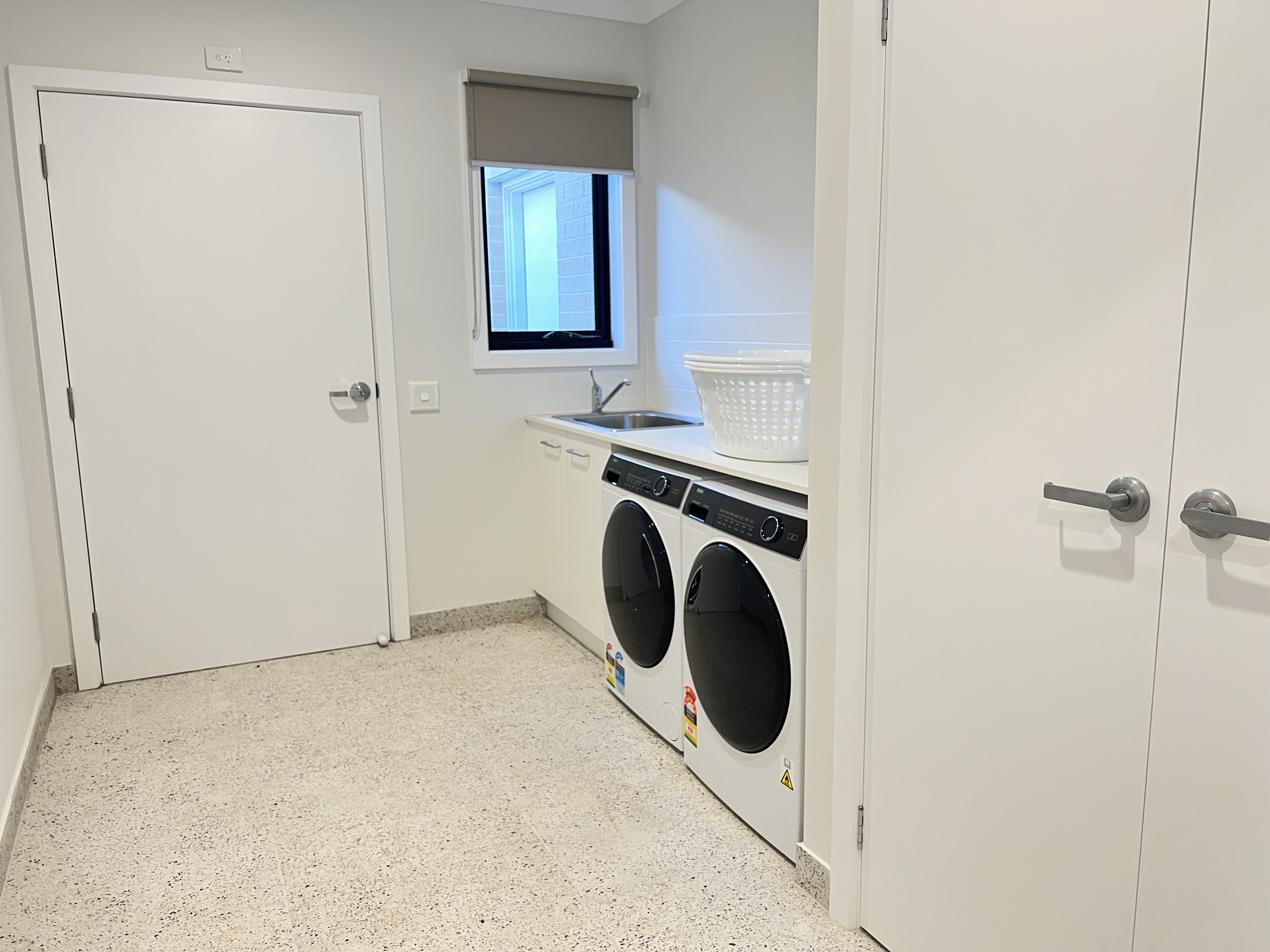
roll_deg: +0.9
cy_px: 476
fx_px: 954
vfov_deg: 53.1
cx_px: 635
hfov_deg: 67.3
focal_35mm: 26
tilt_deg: -9.9
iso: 100
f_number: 1.5
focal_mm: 5.7
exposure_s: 1/50
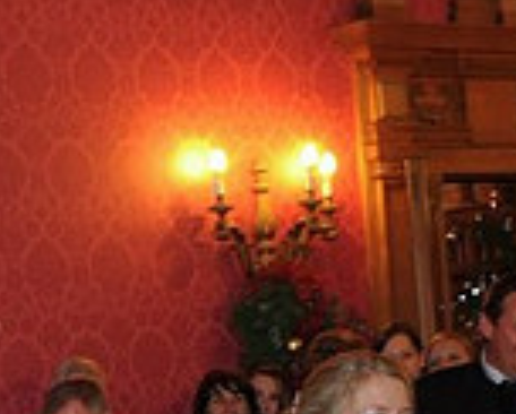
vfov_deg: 10.6
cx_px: 329
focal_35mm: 143
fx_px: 2187
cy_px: 540
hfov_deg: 13.4
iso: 500
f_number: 3.5
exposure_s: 1/40
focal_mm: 40
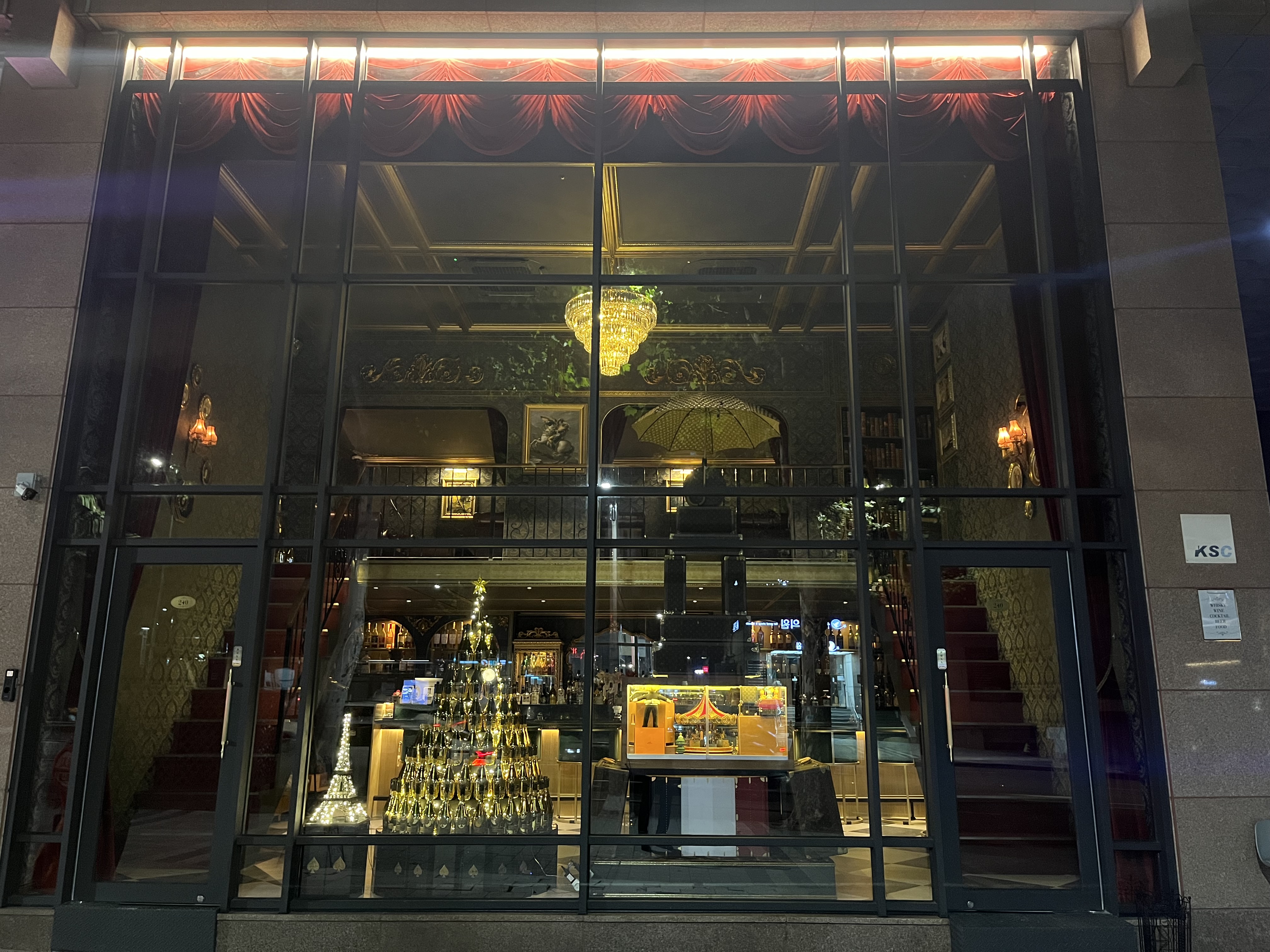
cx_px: 635
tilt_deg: +13.6
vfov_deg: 53.1
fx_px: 954
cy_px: 476
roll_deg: +0.1
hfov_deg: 67.3
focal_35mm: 26
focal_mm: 5.1
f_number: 1.6
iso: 640
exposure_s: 1/30
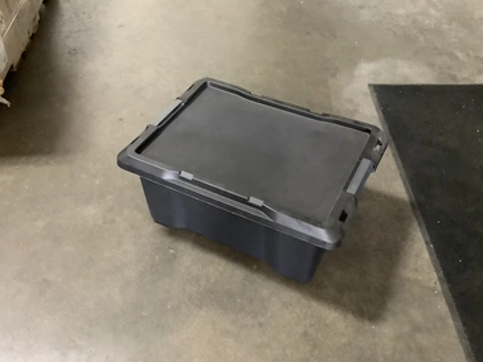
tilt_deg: -45.2
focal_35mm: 34
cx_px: 230
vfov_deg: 41.8
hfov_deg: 53.9
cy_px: 184
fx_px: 475
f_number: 2.4
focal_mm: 3.3
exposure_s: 1/20
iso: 640
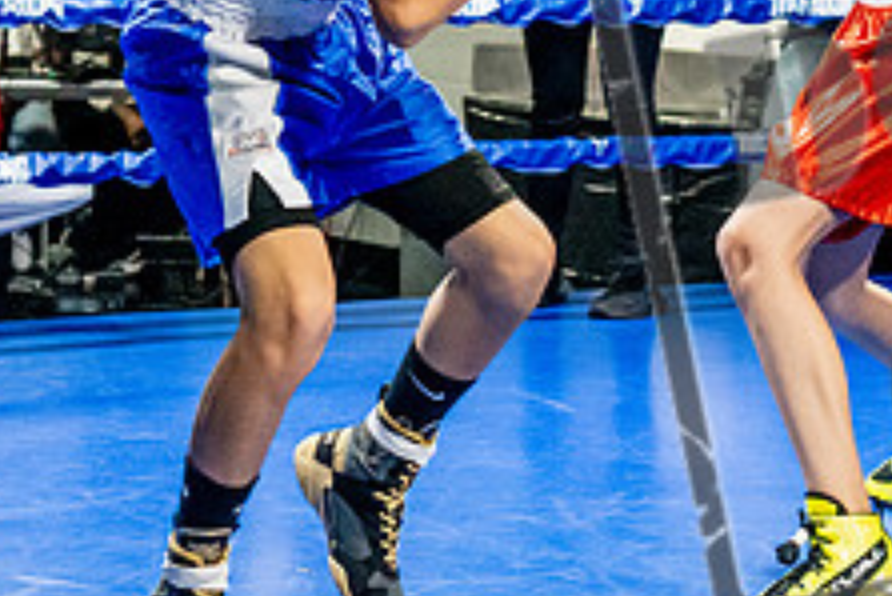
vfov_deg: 10.1
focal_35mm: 135
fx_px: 3347
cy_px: -38
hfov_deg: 15.2
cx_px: 588
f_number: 2.8
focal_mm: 35
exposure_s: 1/800
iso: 5000
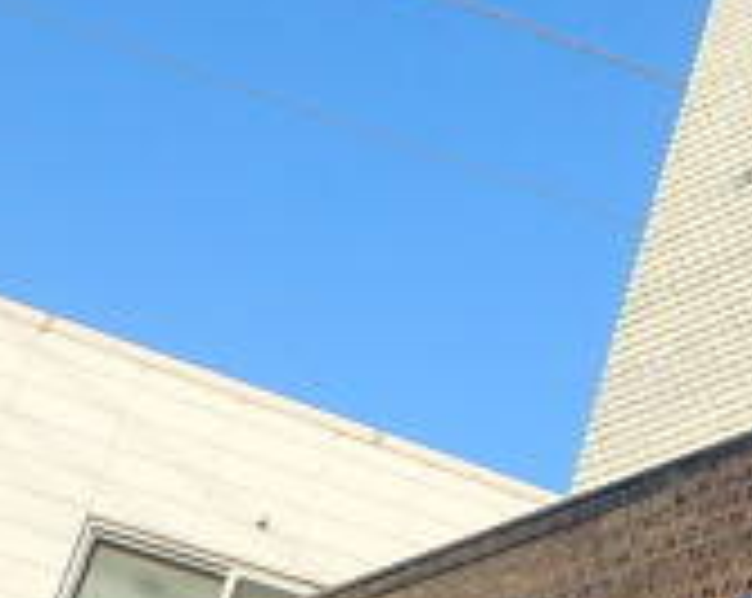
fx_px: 2599
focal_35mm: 117
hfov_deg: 12.4
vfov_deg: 13.1
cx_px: 1887
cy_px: 148
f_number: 3.5
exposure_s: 1/800
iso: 125
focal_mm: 3.7
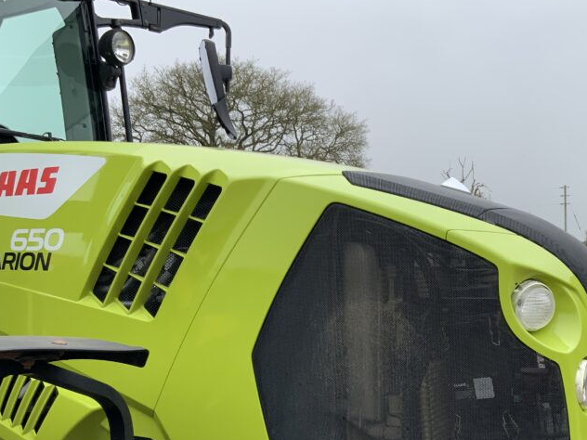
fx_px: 797
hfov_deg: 40.3
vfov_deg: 30.6
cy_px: 303
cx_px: 351
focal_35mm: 47
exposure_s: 1/599
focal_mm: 3
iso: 16
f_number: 1.8
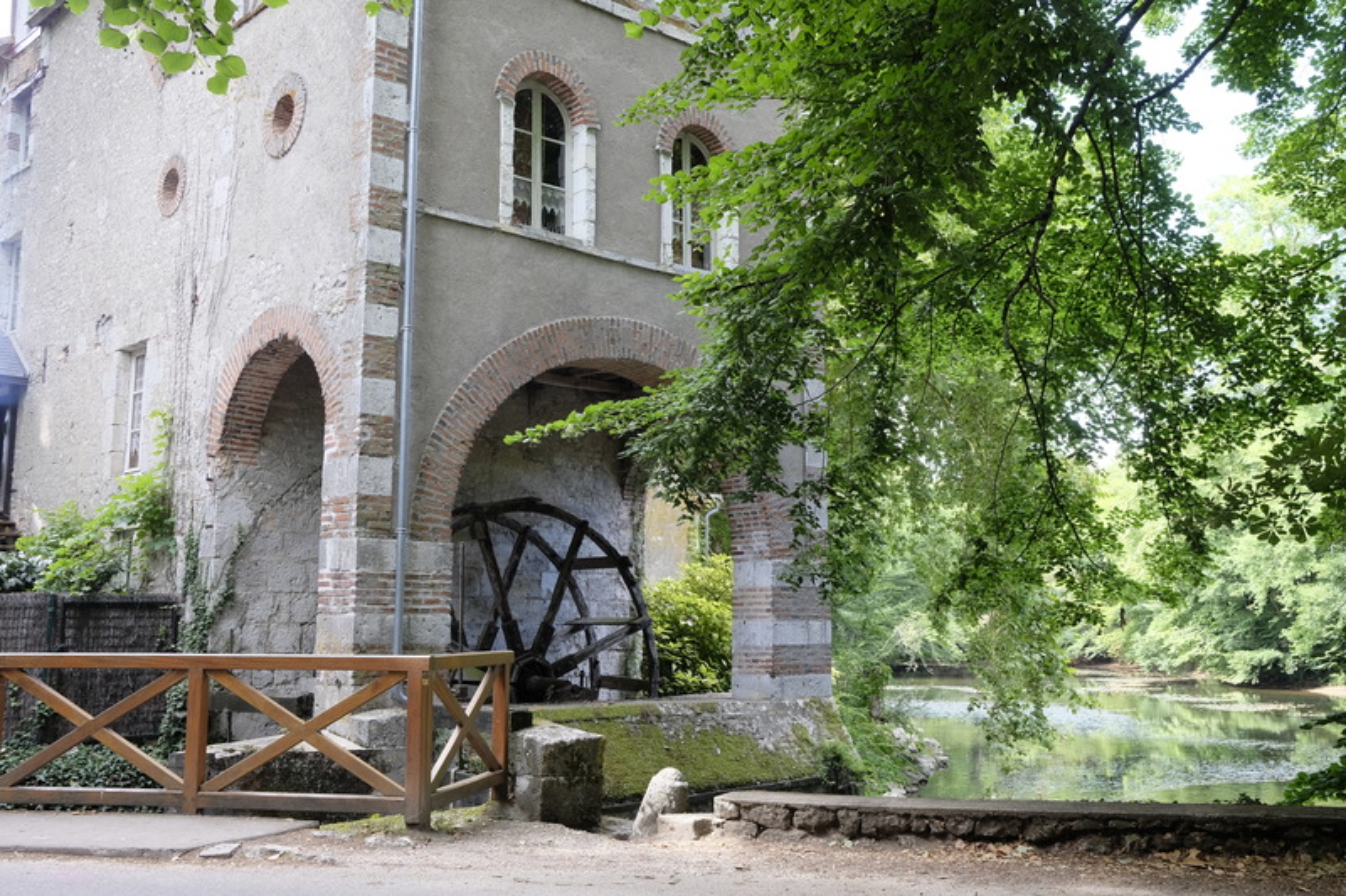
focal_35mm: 35
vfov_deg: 37.8
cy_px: 448
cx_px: 673
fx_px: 1308
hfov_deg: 54.4
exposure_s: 1/40
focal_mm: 23
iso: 640
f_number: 8
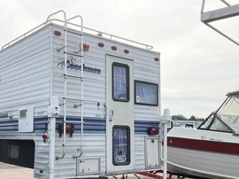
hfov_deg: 43.2
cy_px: 113
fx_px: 297
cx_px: 79
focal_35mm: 43
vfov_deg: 33.4
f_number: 1.8
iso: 25
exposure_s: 1/2538
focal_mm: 3
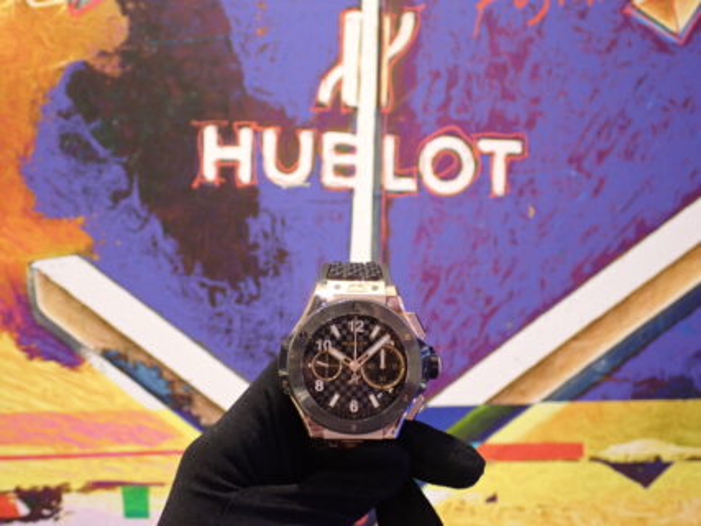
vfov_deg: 32.9
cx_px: 350
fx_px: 891
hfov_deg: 43.0
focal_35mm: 44
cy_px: 263
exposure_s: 1/40
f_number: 2.9
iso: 250
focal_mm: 7.84
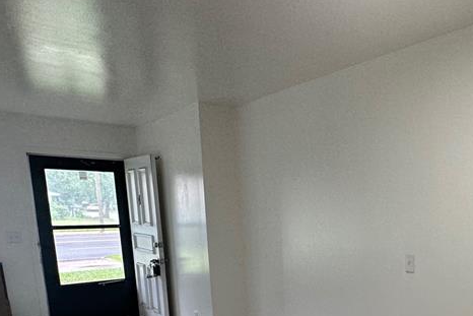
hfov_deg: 51.5
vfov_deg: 38.8
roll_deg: -0.4
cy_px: 273
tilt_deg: -9.1
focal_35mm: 32
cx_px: 429
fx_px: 421
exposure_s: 1/120
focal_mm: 2.22
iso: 100
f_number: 2.2
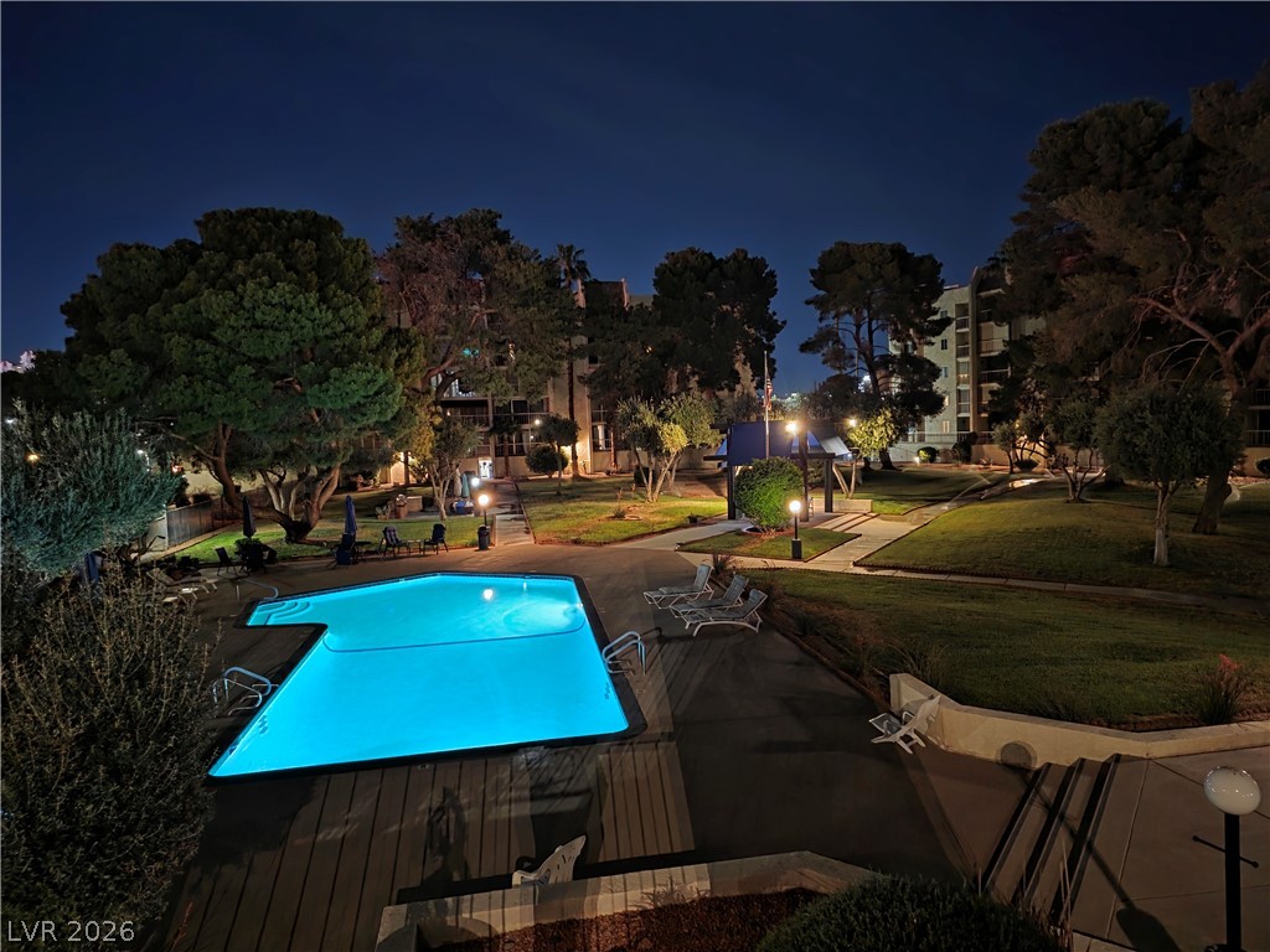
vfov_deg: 58.9
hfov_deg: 73.9
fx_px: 844
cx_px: 635
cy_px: 476
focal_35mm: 23
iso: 1250
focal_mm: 6.25
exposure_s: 1/20
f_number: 1.7
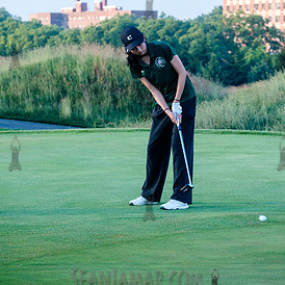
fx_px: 2012
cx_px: 149
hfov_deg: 8.1
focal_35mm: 216
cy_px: 102
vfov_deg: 8.1
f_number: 7.1
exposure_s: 1/125
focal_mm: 120
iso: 400
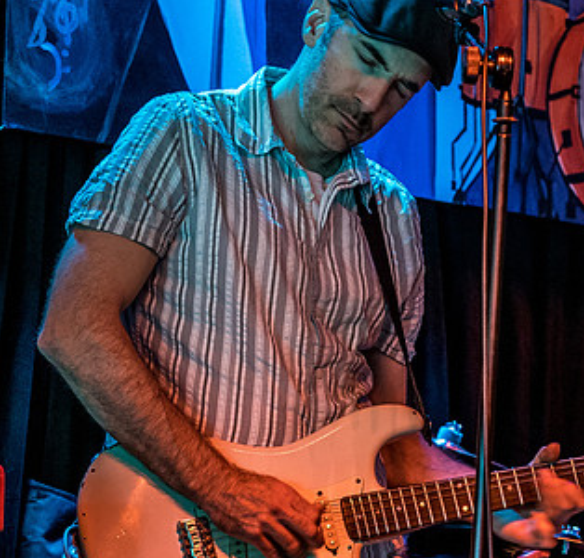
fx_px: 3677
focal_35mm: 197
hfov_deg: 9.1
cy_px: 242
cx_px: 288
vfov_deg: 8.7
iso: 1250
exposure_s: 1/30
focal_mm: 46
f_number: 2.8
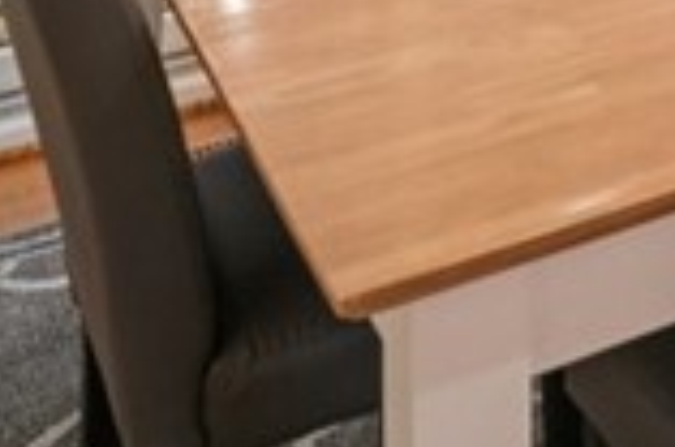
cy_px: -769
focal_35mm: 97
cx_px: 1363
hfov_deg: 16.1
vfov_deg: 10.9
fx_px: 1815
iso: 400
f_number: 8
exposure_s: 1/6
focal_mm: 14
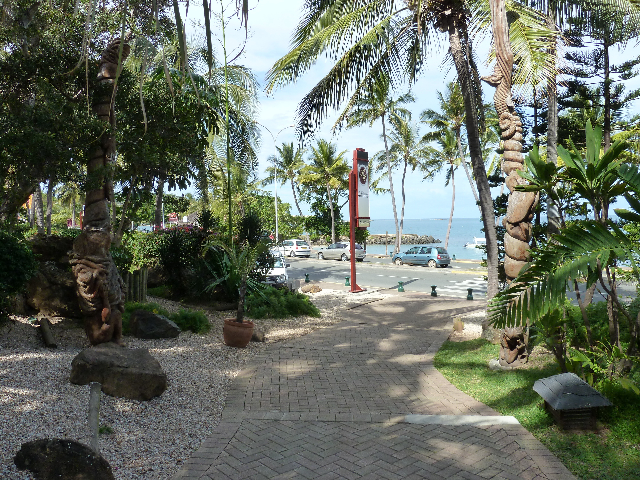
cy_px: 240
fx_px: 462
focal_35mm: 25
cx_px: 320
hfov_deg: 69.4
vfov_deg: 54.9
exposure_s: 1/400
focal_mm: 4.1
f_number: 4
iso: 125
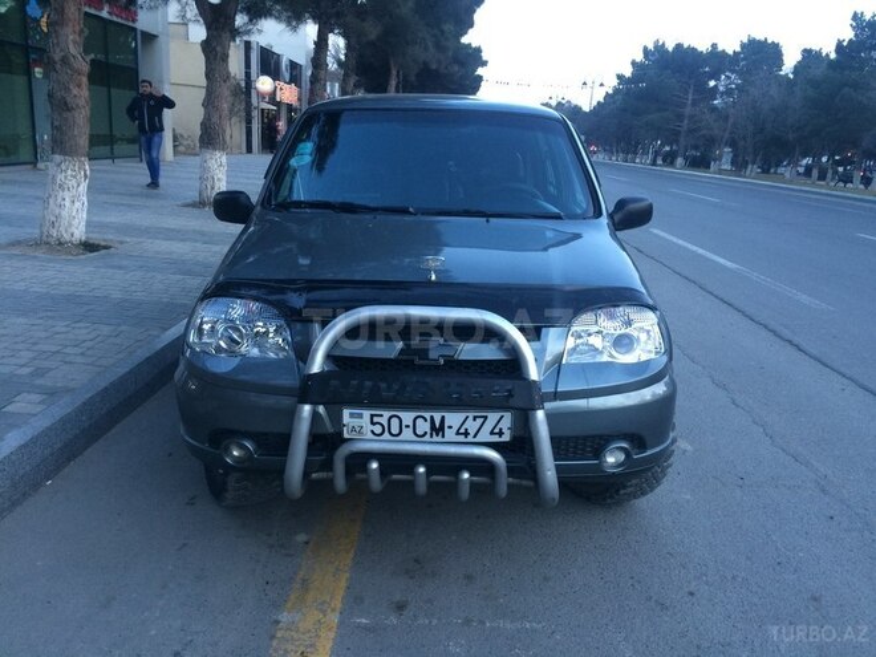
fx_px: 734
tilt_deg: -14.0
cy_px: 328
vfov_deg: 48.2
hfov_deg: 61.7
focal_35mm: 29
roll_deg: -3.2
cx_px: 438
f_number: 2.2
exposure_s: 1/33
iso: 100
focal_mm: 4.15
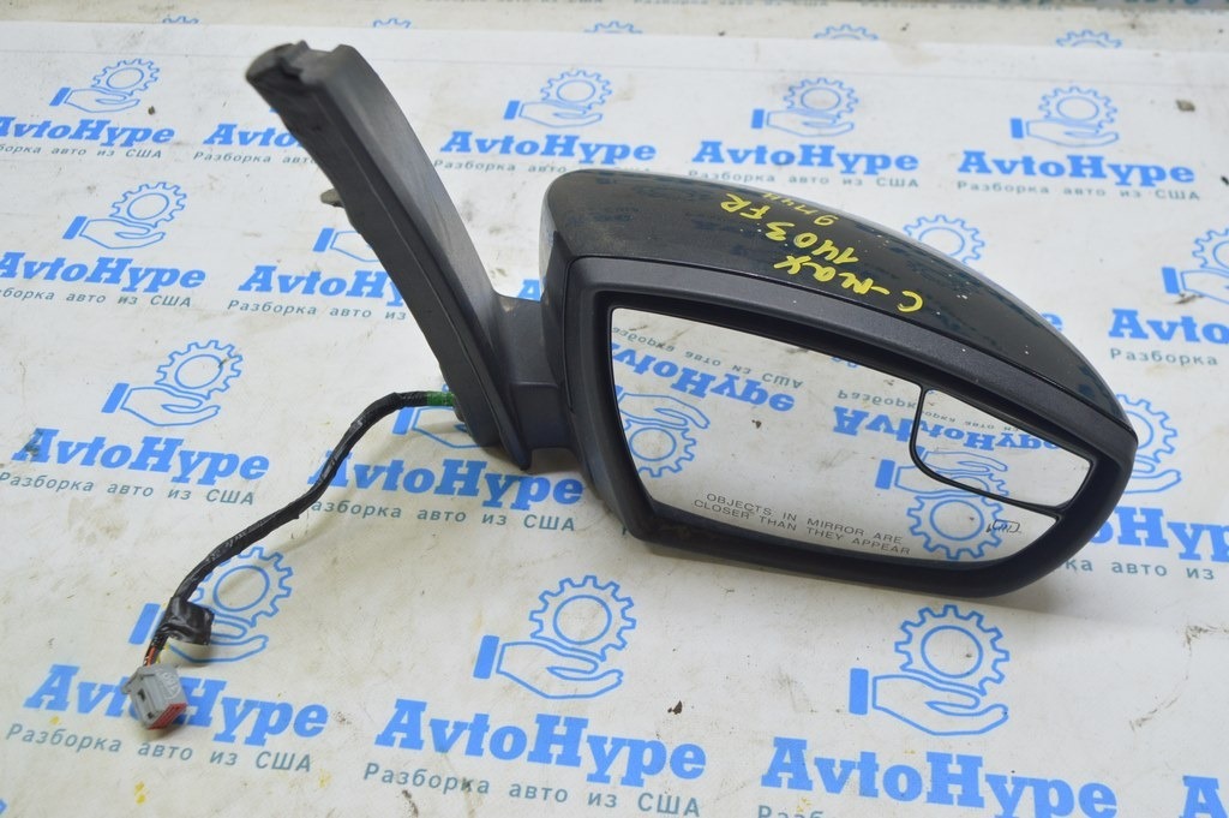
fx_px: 1279
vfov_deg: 35.4
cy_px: 409
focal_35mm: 38
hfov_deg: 51.3
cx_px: 614
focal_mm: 25
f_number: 5.6
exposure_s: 1/20
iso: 400
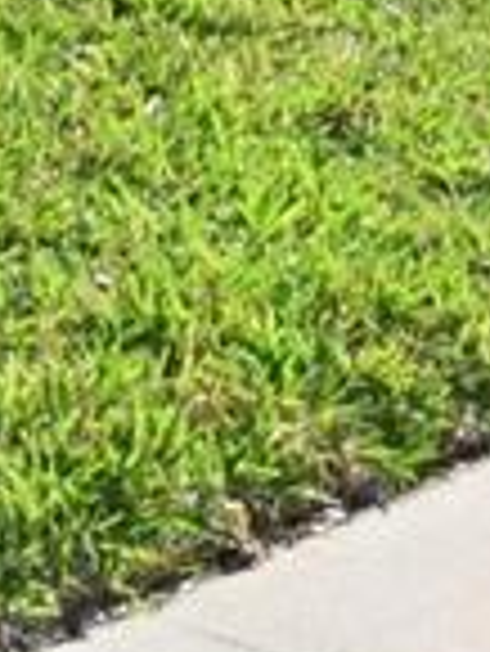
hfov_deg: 4.4
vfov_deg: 5.8
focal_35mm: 323
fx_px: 6087
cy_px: -1187
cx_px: -1162
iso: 400
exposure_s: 1/250
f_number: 10
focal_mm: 27
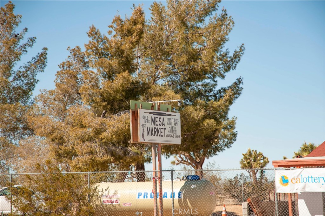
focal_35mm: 128
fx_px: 1150
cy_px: 108
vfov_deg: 10.7
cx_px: 162
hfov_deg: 16.1
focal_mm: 85
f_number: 5.6
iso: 200
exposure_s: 1/1250
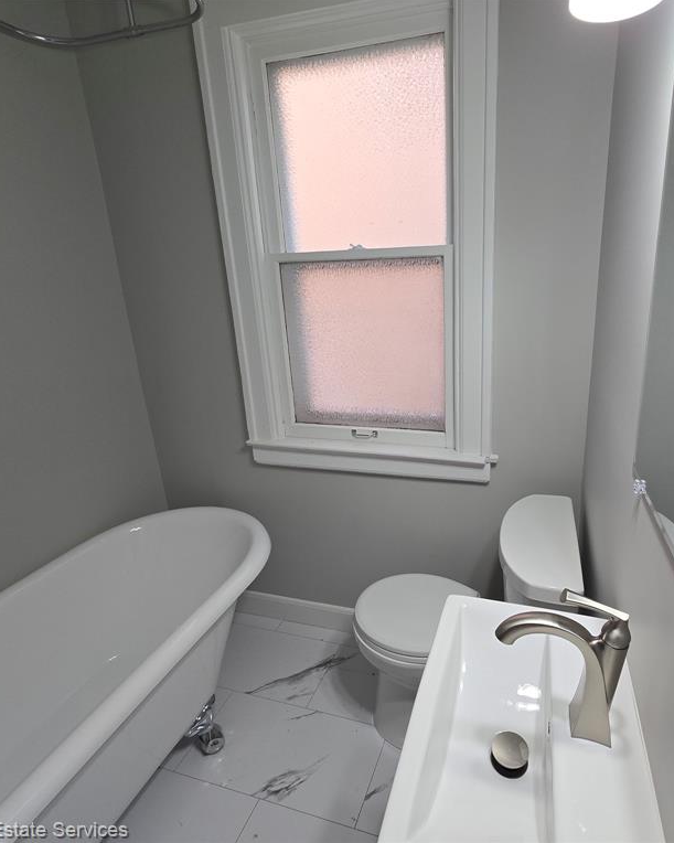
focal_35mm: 17
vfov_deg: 89.6
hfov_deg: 75.9
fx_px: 424
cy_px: 420
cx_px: 411
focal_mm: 2.2
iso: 64
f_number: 2.2
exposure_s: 1/60
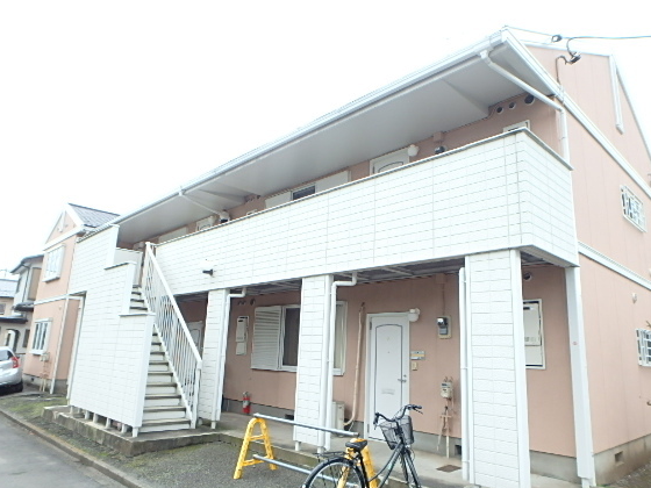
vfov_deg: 56.8
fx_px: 451
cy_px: 251
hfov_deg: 71.6
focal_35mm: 24
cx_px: 339
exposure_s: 1/100
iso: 125
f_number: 3.5
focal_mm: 3.7
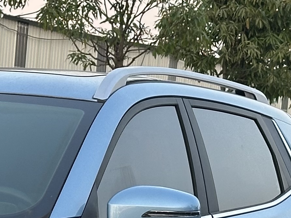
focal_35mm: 216
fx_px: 1816
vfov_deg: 6.8
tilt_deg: -4.9
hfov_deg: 8.9
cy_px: 298
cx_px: -140
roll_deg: -3.3
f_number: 1.78
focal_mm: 6.86
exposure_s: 1/121
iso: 64
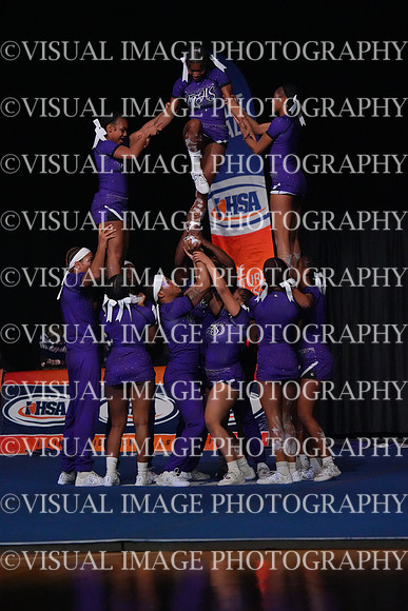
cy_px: 306
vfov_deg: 10.8
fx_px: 3228
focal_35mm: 190
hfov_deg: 7.2
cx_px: 204
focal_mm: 190
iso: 16000
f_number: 5.6
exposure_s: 1/1250
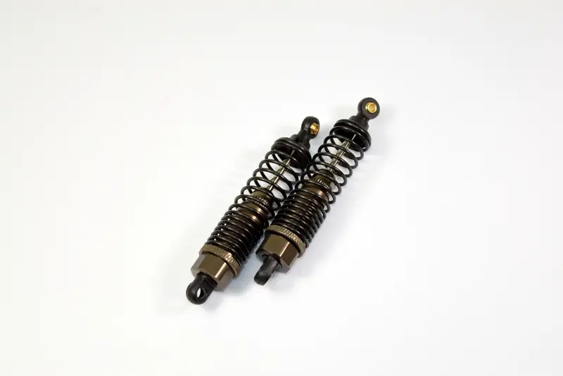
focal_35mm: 82
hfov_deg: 24.6
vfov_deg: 16.6
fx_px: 1291
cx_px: 282
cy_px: 188
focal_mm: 55
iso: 100
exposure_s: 1/50
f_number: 5.6
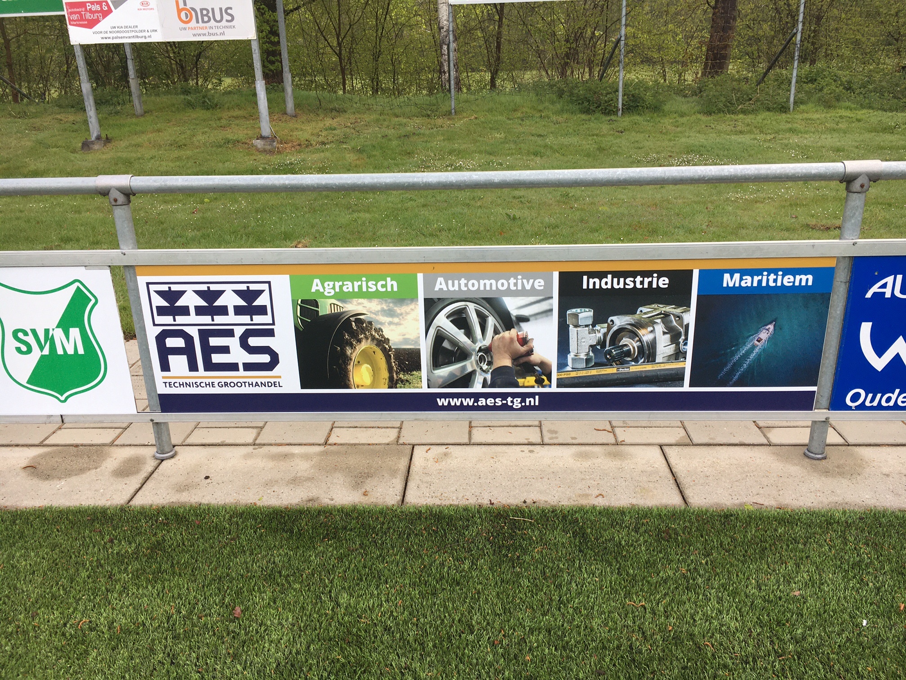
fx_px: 759
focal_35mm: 29
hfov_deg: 61.7
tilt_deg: -19.2
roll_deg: +1.7
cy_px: 340
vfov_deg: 48.2
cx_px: 453
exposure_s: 1/212
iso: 25
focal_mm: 4.15
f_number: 2.2
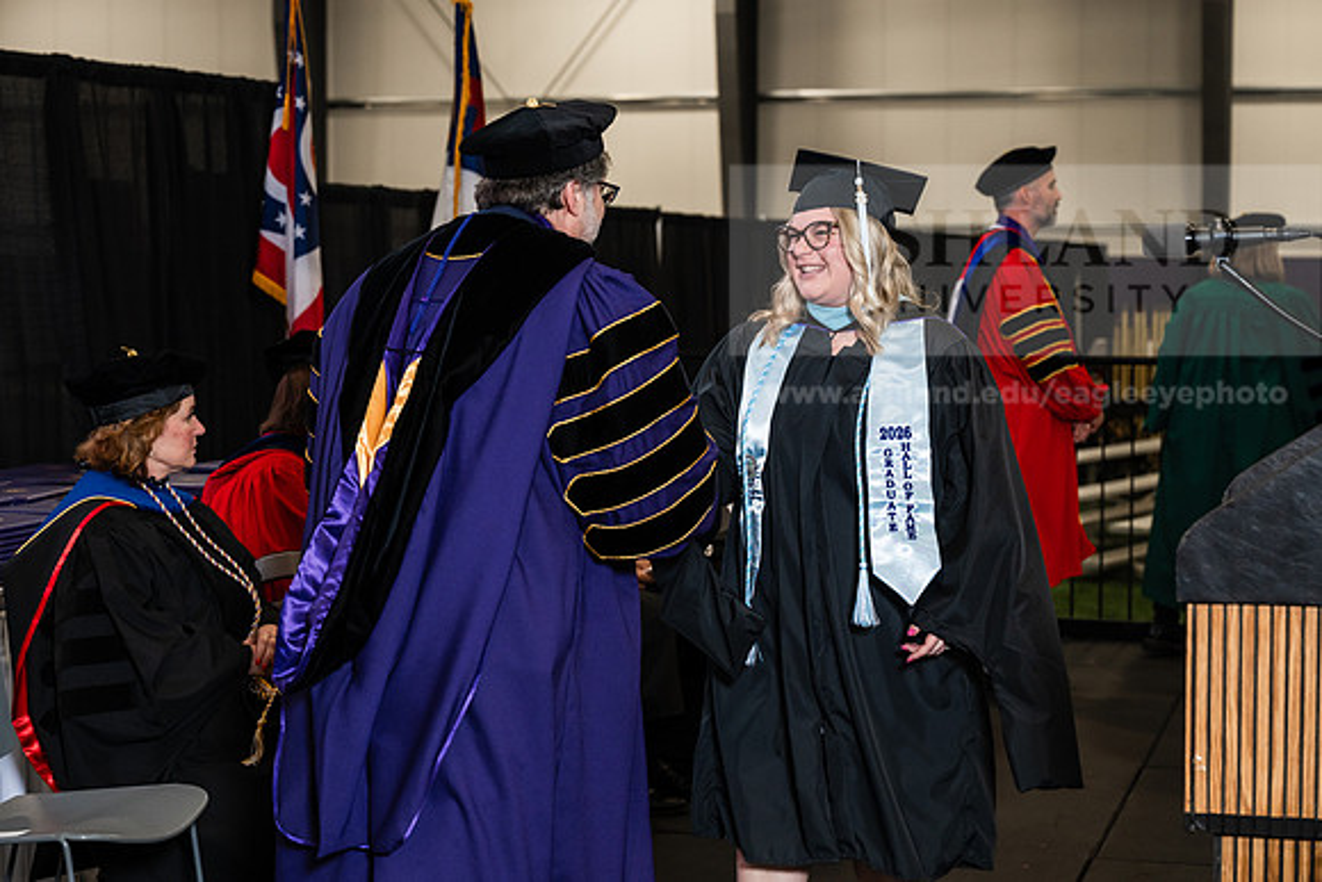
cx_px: 661
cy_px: 441
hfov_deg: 28.8
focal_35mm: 70
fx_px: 2571
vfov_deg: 19.5
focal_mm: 70
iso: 1250
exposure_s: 1/200
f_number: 4.5
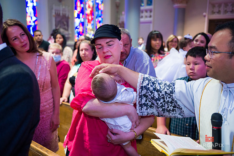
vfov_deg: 41.1
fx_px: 208
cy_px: 78
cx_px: 117
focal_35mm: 32
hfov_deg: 58.7
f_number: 3.2
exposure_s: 1/200
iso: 3200
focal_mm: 32
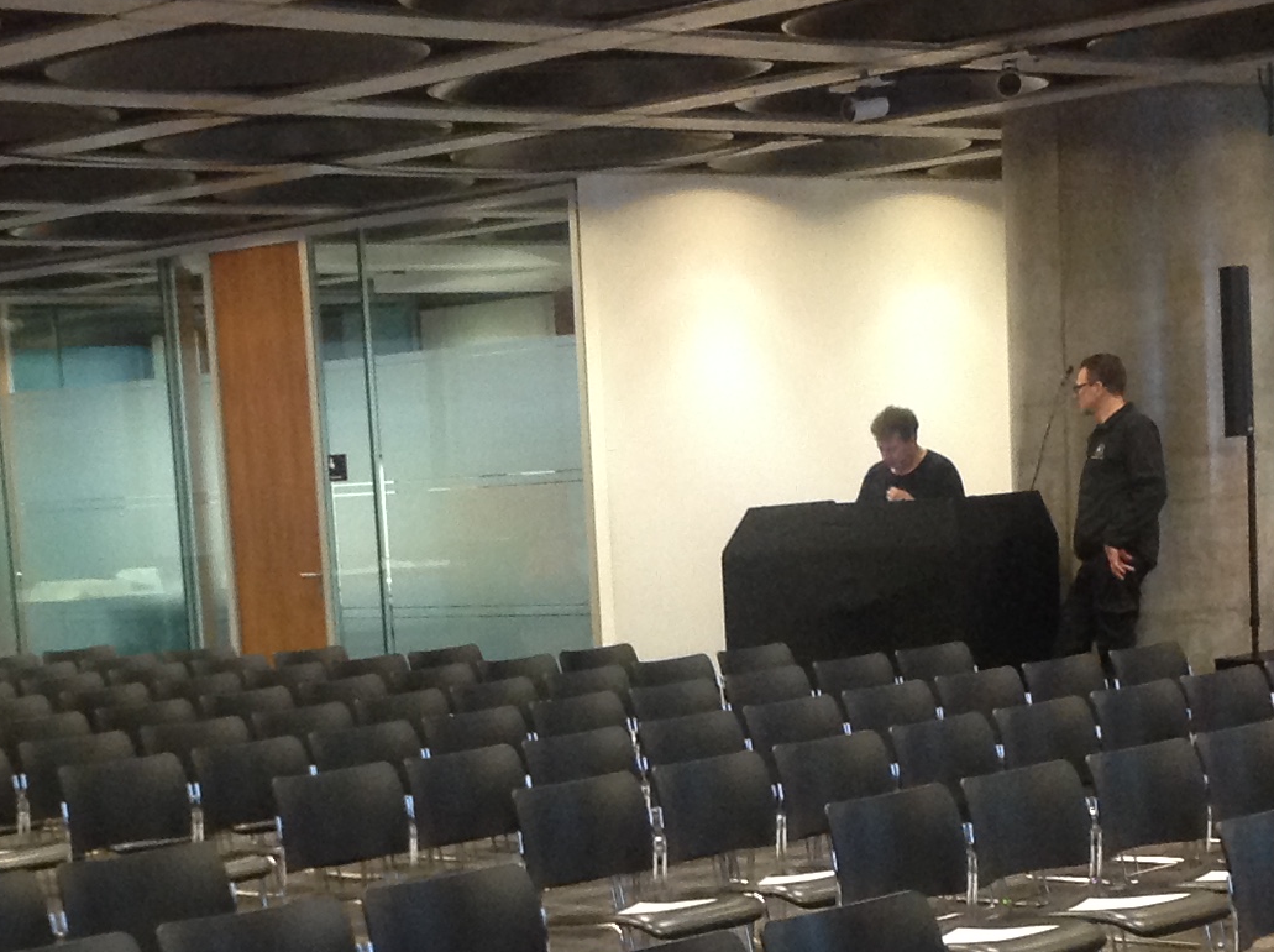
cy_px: 893
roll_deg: +2.6
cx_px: 479
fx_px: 3234
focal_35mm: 88
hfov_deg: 22.2
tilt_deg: -8.8
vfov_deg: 16.5
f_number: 2.4
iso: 250
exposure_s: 1/15
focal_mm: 4.28
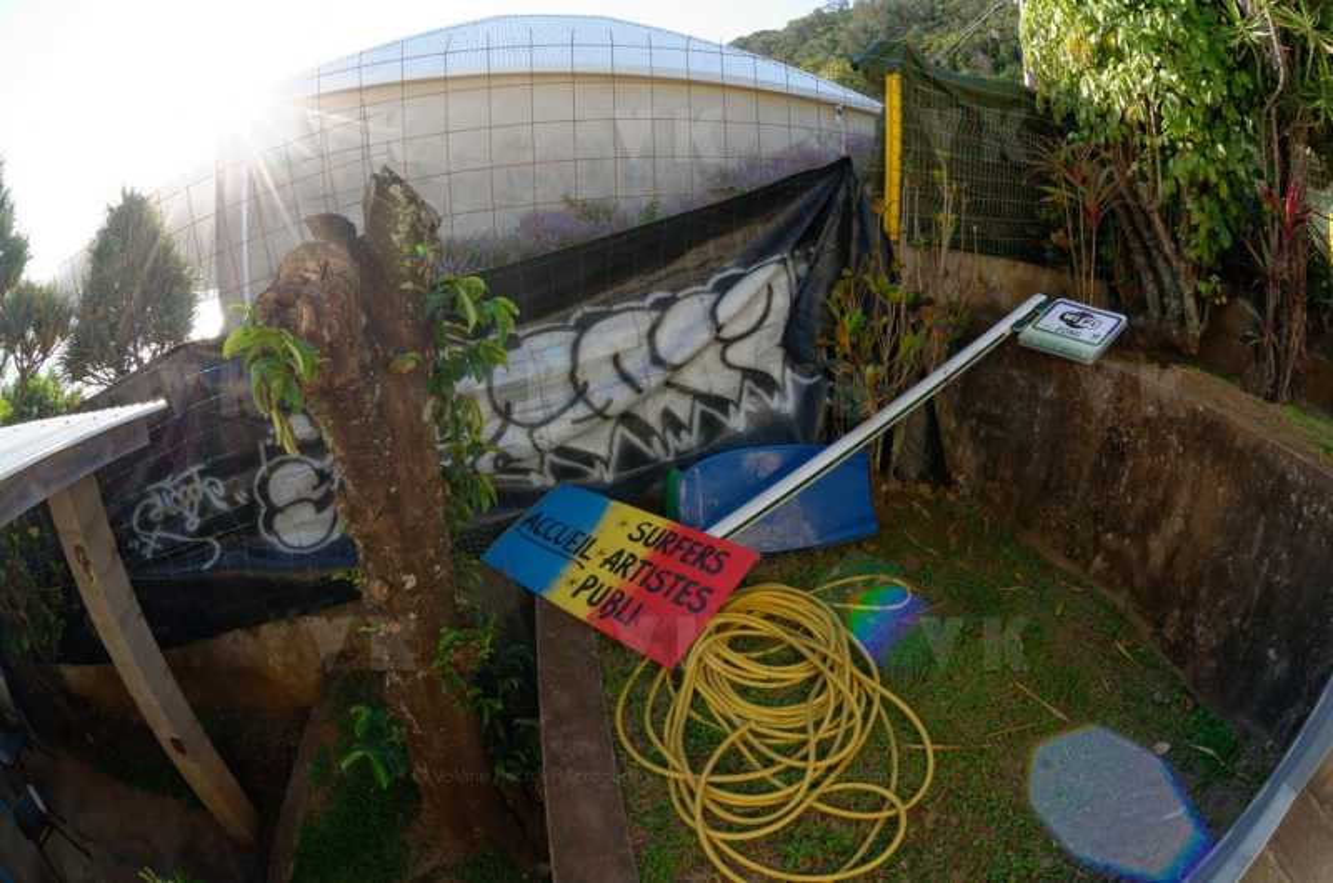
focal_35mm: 16
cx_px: 666
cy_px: 442
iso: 400
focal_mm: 10.5
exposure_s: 1/100
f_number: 11
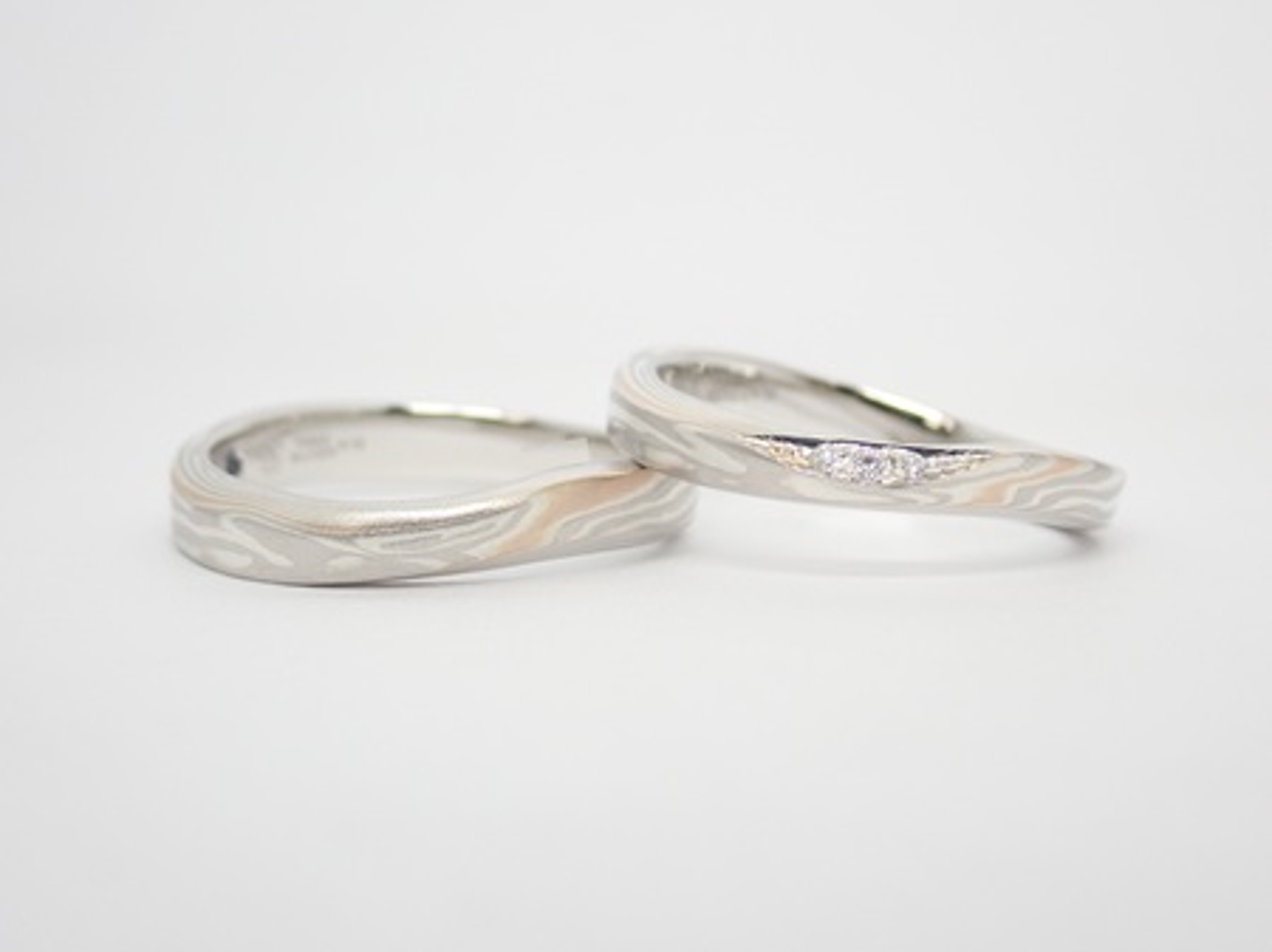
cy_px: 476
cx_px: 636
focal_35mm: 77
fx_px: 2828
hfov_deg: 25.3
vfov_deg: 19.1
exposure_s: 1/100
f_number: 4.1
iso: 200
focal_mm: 13.65
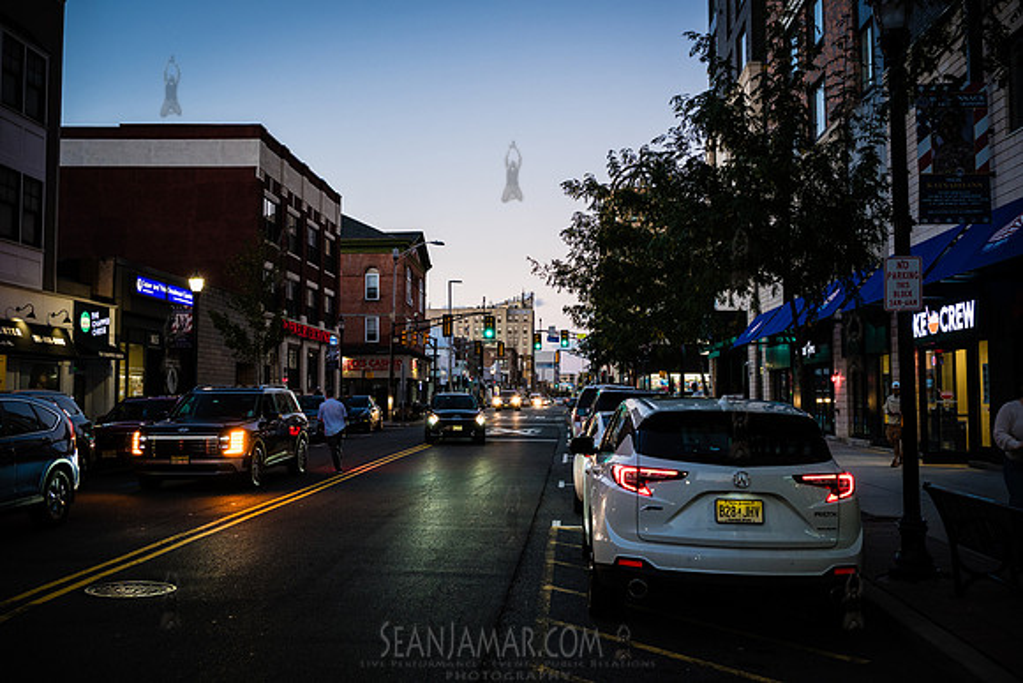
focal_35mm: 35
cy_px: 342
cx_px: 512
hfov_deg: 54.0
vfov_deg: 37.5
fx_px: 1005
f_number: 4.5
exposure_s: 1/160
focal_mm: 35
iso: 1600
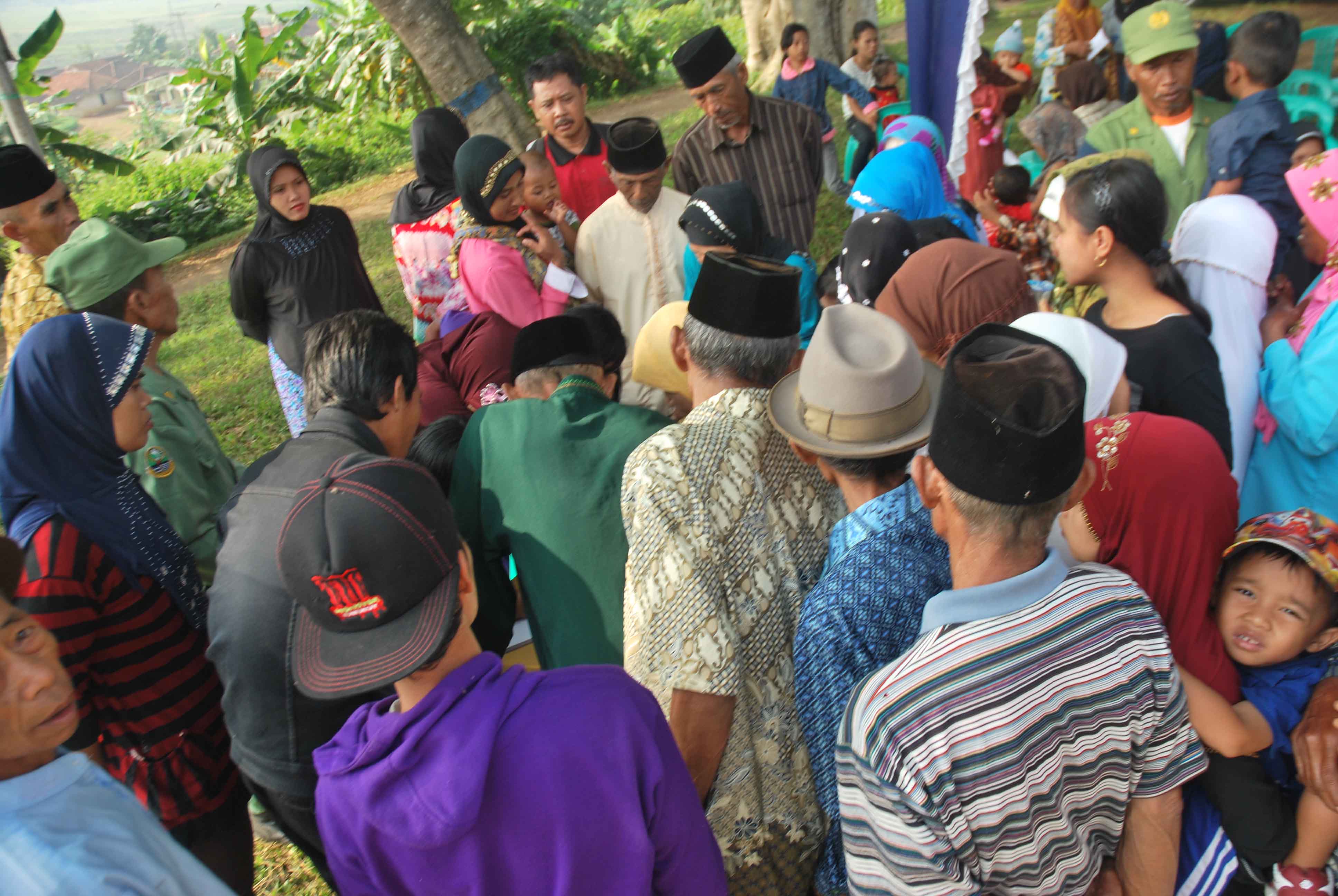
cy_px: 448
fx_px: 1005
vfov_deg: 48.0
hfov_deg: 67.3
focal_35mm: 27
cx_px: 669
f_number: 5.6
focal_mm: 18
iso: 100
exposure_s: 1/100
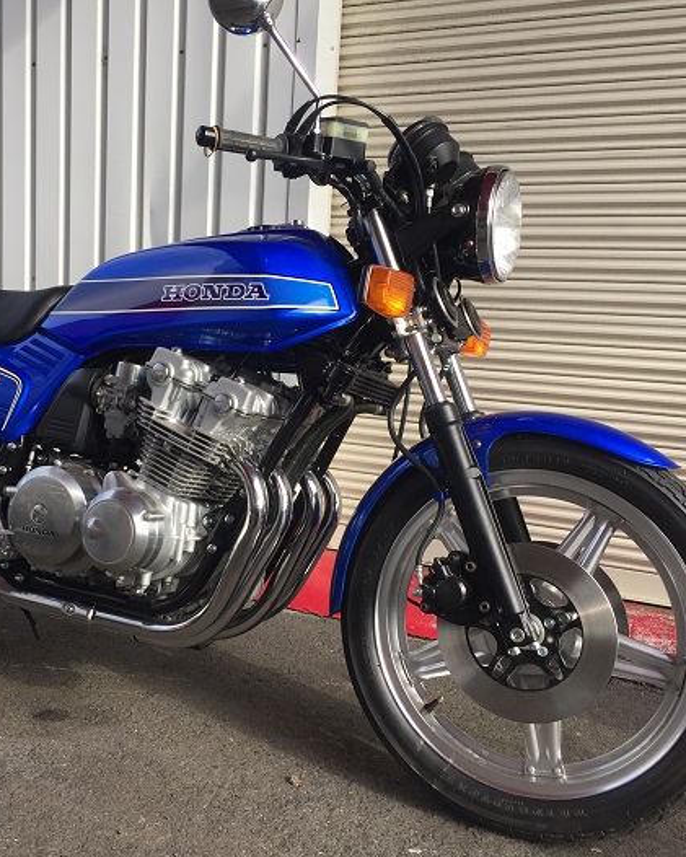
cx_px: 244
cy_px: 428
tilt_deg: -9.1
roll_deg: -2.7
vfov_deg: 47.9
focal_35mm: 38
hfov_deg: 38.8
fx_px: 964
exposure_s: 1/416
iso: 32
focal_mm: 4.15
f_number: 2.2
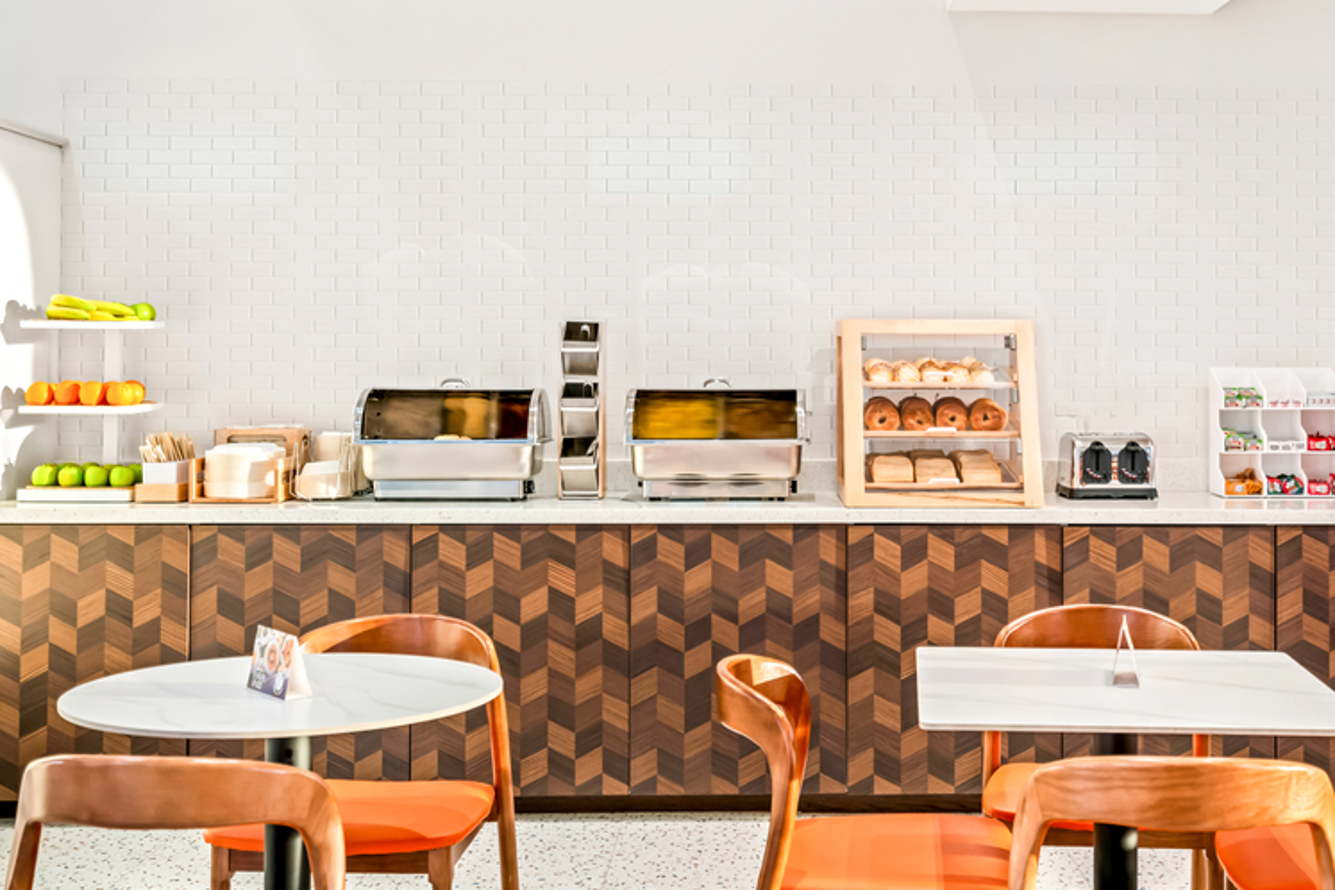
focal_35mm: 48
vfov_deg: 27.9
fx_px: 1780
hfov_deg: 40.9
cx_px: 806
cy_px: 310
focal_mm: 35
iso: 200
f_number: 4
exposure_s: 1/25
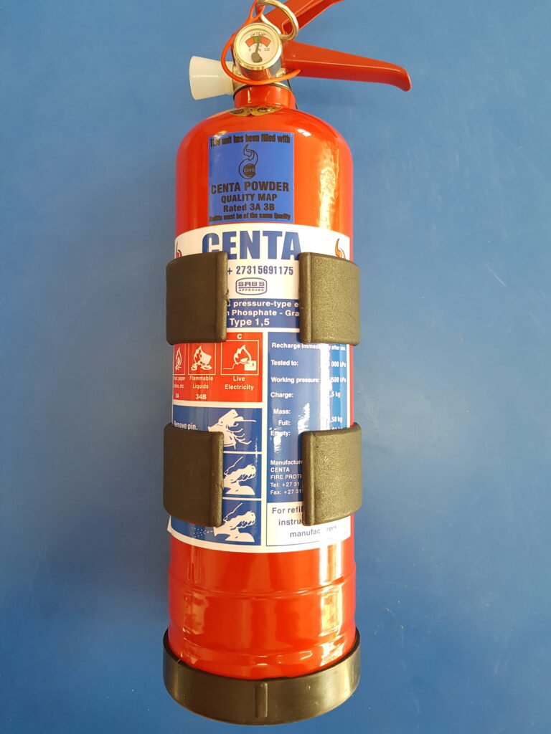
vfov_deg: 67.3
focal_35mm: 26
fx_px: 552
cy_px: 367
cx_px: 276
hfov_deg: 53.1
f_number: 1.7
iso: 160
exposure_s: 1/50
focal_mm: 4.2
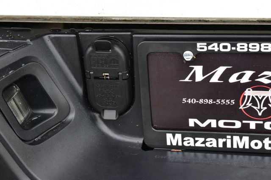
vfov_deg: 16.5
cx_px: 136
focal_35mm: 82
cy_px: 90
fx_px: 621
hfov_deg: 24.6
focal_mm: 55
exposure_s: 1/60
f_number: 8
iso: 400
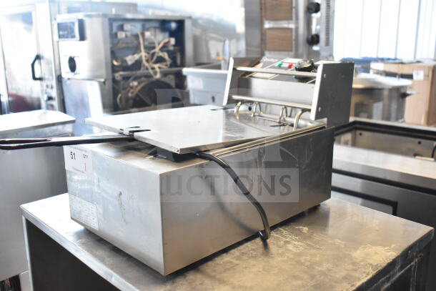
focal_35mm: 36
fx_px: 436
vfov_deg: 36.9
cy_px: 146
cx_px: 218
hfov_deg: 53.1
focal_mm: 24
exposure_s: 1/60
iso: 1600
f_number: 4
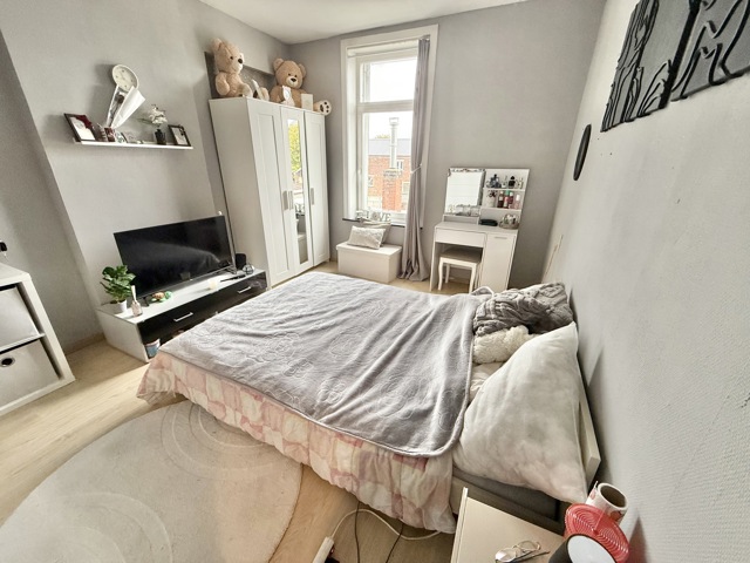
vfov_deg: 85.7
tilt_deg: -21.8
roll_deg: -0.9
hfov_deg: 102.1
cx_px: 375
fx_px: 303
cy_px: 282
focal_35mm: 14
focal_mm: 2.22
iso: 200
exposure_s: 1/99
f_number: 2.2
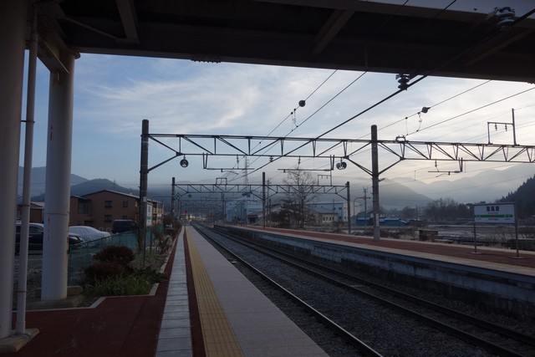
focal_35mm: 28
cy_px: 178
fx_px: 416
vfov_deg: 46.4
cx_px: 268
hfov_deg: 65.5
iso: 125
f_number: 5.6
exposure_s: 1/320
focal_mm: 10.4
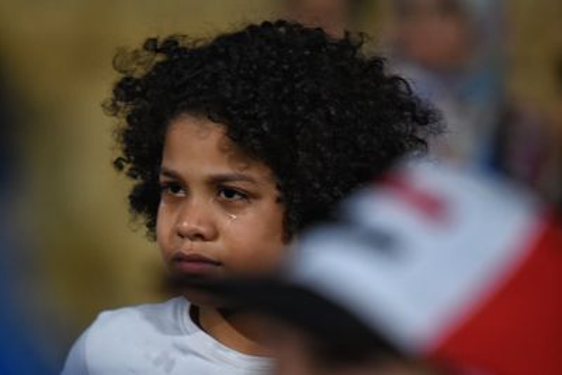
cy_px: 188
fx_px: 3123
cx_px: 281
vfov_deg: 6.9
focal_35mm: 200
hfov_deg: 10.3
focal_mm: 200
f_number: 2.8
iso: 2000
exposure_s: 1/60
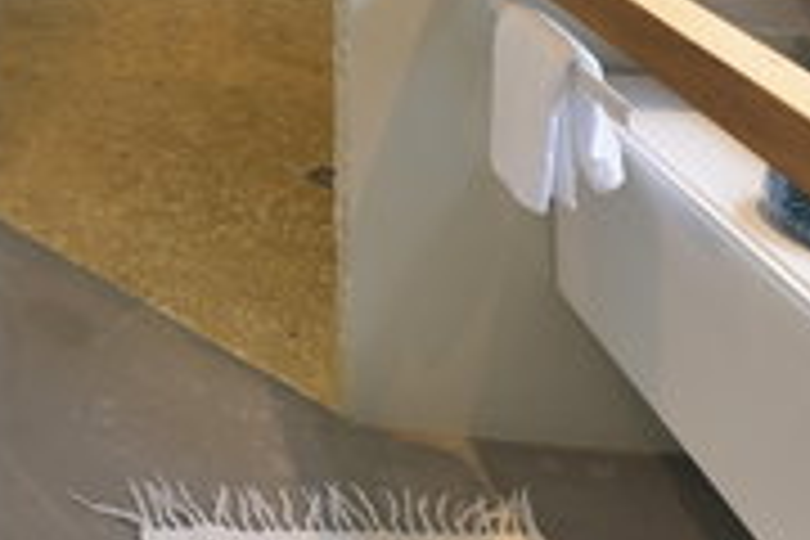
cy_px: -153
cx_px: -122
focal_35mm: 42
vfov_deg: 27.1
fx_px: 945
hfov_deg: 37.3
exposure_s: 1/8
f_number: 13
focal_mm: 14
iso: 250
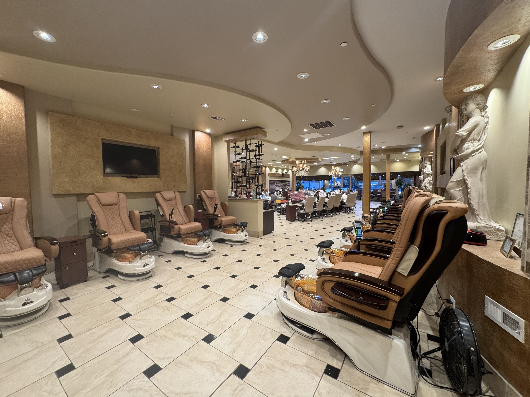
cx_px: 265
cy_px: 198
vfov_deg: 85.7
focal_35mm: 14
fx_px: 214
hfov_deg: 102.1
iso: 250
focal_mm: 2.22
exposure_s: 1/60
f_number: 2.2
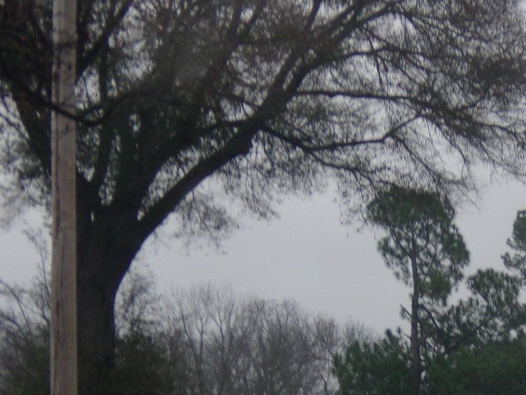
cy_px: 276
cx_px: 442
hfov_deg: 8.0
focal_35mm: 248
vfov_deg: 6.0
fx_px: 3768
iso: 80
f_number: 6.6
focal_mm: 19.6
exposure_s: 1/80
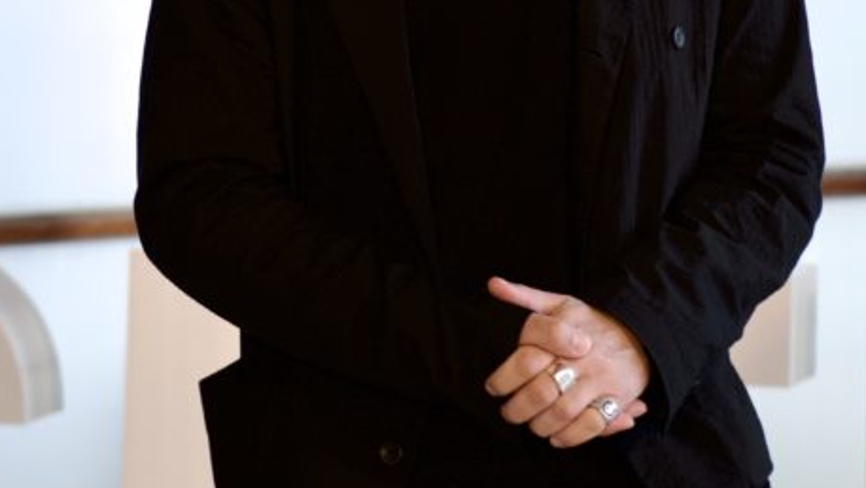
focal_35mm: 281
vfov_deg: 4.3
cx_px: 530
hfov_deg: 7.7
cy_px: 21
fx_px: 6455
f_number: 4.2
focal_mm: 80
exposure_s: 1/320
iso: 640
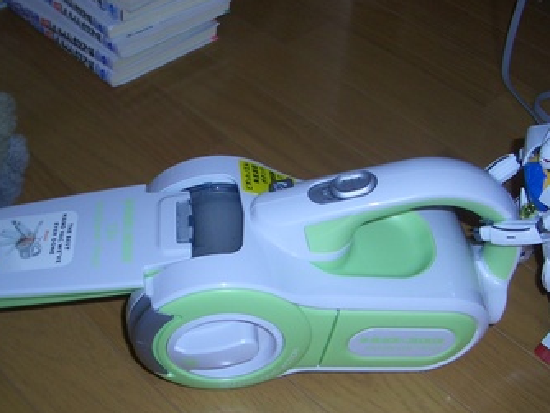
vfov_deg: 30.8
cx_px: 273
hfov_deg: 40.4
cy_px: 262
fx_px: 748
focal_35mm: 47
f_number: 2.6
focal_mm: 5.8
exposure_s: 1/40
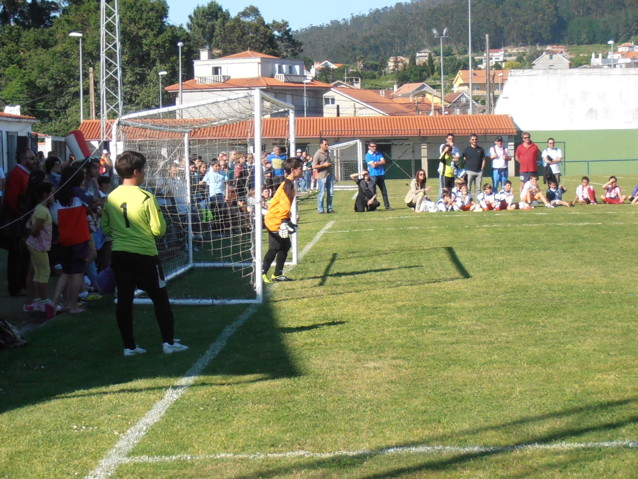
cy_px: 240
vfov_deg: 13.3
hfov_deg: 17.7
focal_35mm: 111
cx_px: 319
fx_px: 2046
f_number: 5.5
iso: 250
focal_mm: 19.64
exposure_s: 1/1000
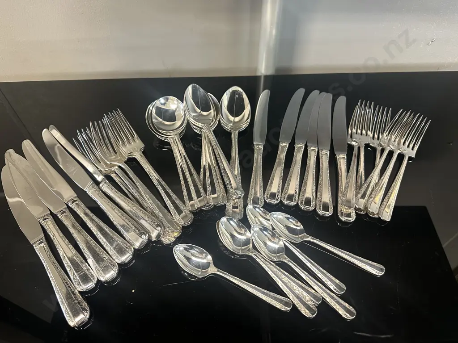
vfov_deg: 56.8
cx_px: 229
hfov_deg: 71.6
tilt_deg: -53.5
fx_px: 318
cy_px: 172
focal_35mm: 24
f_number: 1.78
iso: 320
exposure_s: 1/50
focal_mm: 6.86
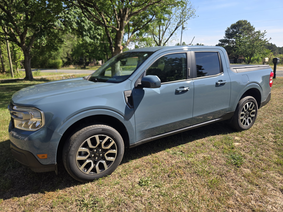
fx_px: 188
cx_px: 142
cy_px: 106
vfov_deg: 58.9
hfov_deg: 73.9
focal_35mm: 23
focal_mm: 5.4
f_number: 1.8
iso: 25
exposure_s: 1/1038
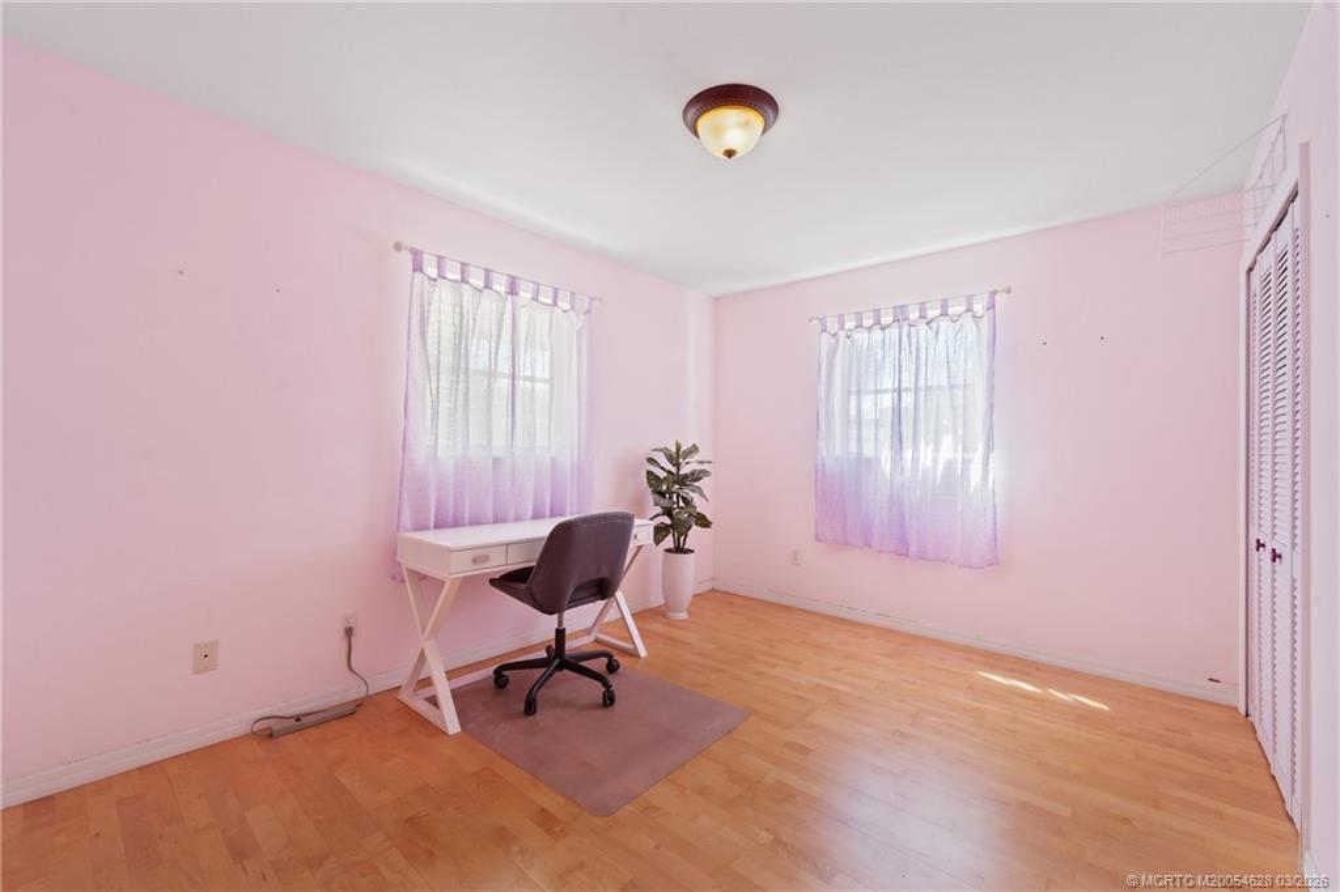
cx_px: 670
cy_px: 446
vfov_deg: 81.2
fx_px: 521
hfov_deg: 104.3
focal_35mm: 14
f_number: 9
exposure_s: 1/80
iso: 250
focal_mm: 14
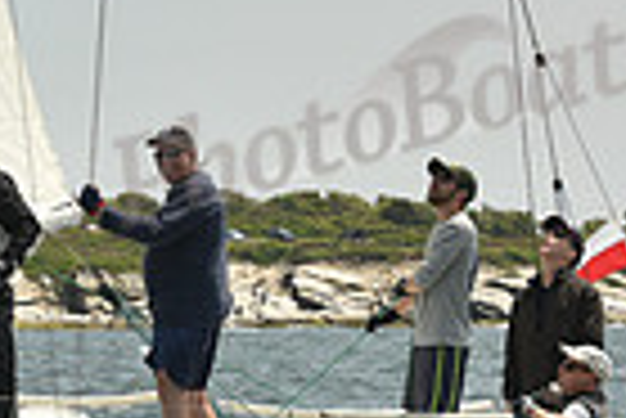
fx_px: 5083
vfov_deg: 4.7
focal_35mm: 292
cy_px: 407
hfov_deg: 7.0
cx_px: -117
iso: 400
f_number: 9
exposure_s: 1/1600
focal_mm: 70
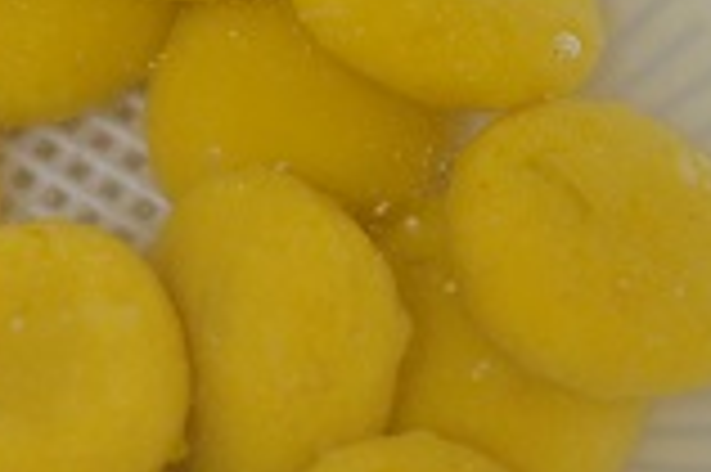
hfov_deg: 13.4
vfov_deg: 9.0
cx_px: 112
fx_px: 2999
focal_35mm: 152
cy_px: 281
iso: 900
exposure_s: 1/60
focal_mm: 40
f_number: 3
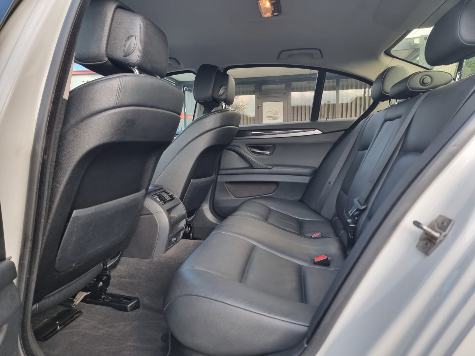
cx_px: 238
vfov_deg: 56.8
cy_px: 178
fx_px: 329
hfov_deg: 71.6
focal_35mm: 24
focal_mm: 6.7
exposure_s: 1/100
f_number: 1.8
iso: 50
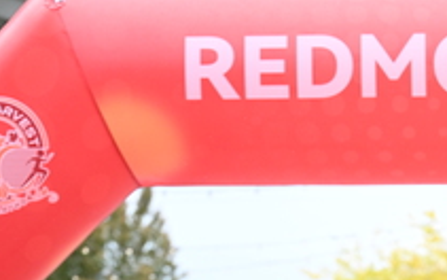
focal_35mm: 189
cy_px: 498
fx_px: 2303
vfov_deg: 6.8
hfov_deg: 11.1
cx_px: 323
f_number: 2.8
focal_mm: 71
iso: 1250
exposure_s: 1/2000
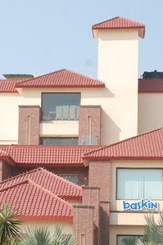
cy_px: 161
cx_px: 44
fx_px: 829
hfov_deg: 11.2
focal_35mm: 122
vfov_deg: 16.8
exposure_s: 1/320
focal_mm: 38
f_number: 9
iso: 200
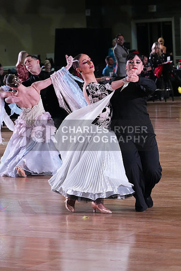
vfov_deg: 14.3
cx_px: 90
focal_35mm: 143
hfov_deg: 9.6
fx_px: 1078
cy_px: 136
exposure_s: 1/400
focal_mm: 143
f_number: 7.1
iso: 10000
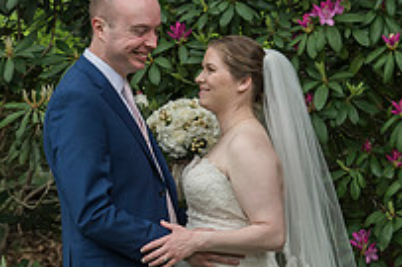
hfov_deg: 16.3
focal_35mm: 126
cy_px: 274
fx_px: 1406
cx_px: 212
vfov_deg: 10.8
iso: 800
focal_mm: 44
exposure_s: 1/800
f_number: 3.5
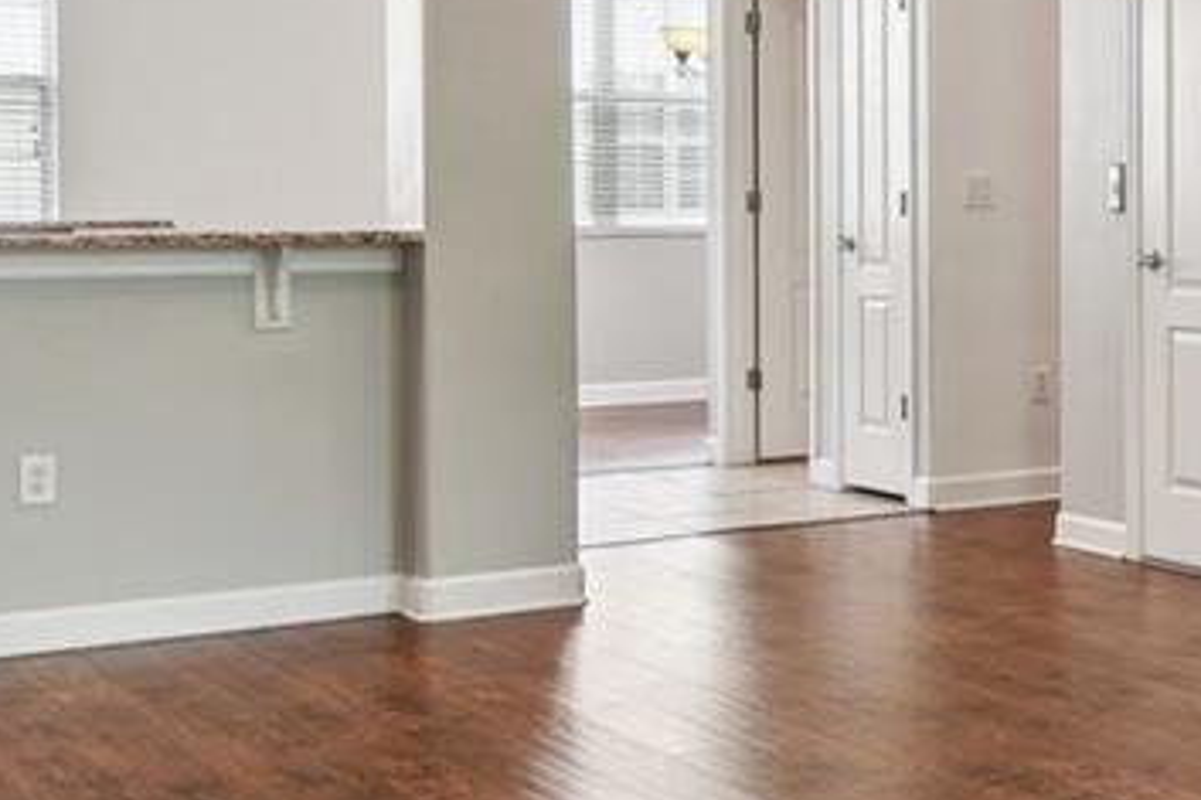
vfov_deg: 19.8
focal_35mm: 68
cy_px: 184
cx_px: 1398
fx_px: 2267
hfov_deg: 26.7
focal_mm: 10
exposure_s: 1/2.5
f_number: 7.1
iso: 100
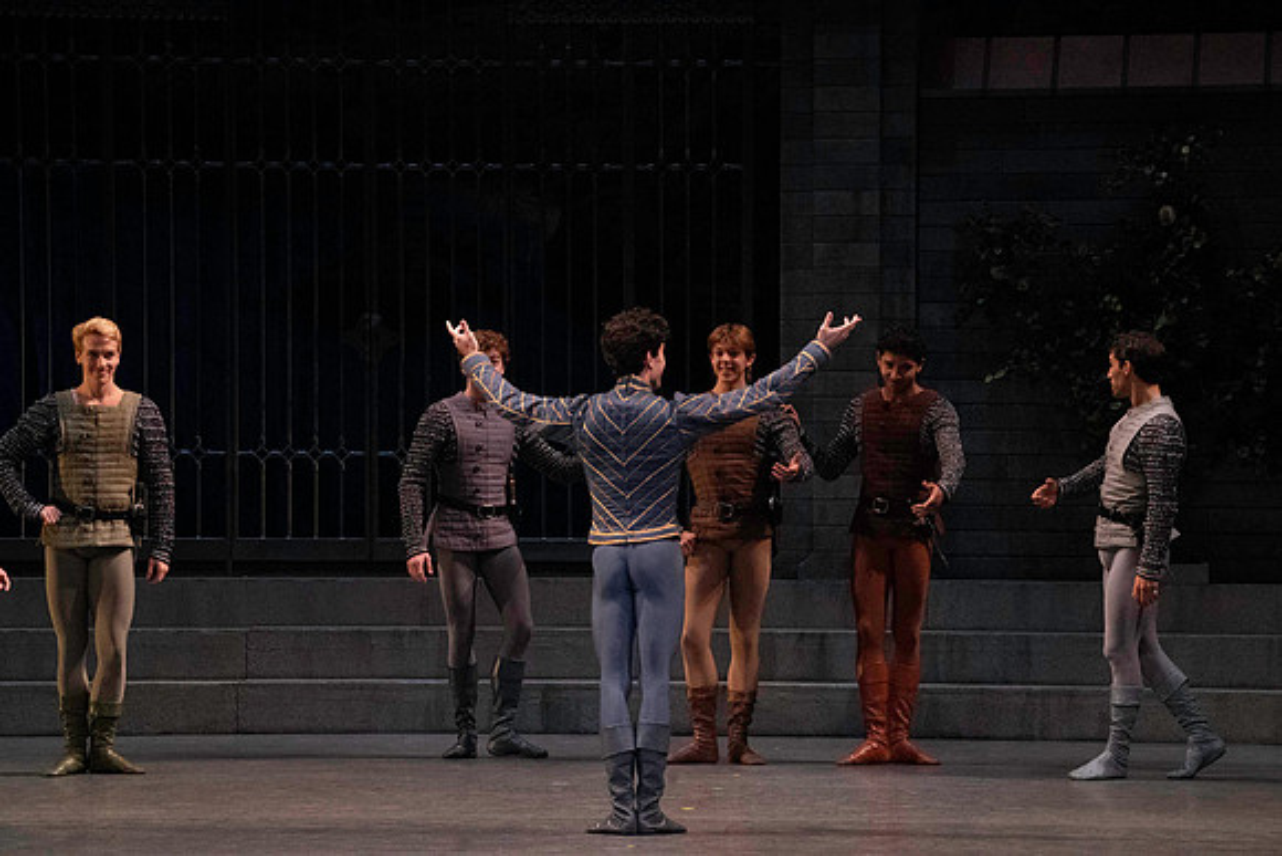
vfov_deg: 7.0
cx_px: 641
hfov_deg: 10.5
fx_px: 6945
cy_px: 428
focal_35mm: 195
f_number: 11
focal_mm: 195
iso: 16000
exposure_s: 1/400
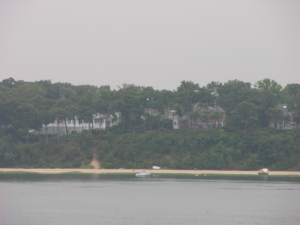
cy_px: 112
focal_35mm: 280
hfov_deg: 7.1
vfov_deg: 5.3
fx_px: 2427
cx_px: 150
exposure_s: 1/207
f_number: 5.3
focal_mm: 71.2
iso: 50
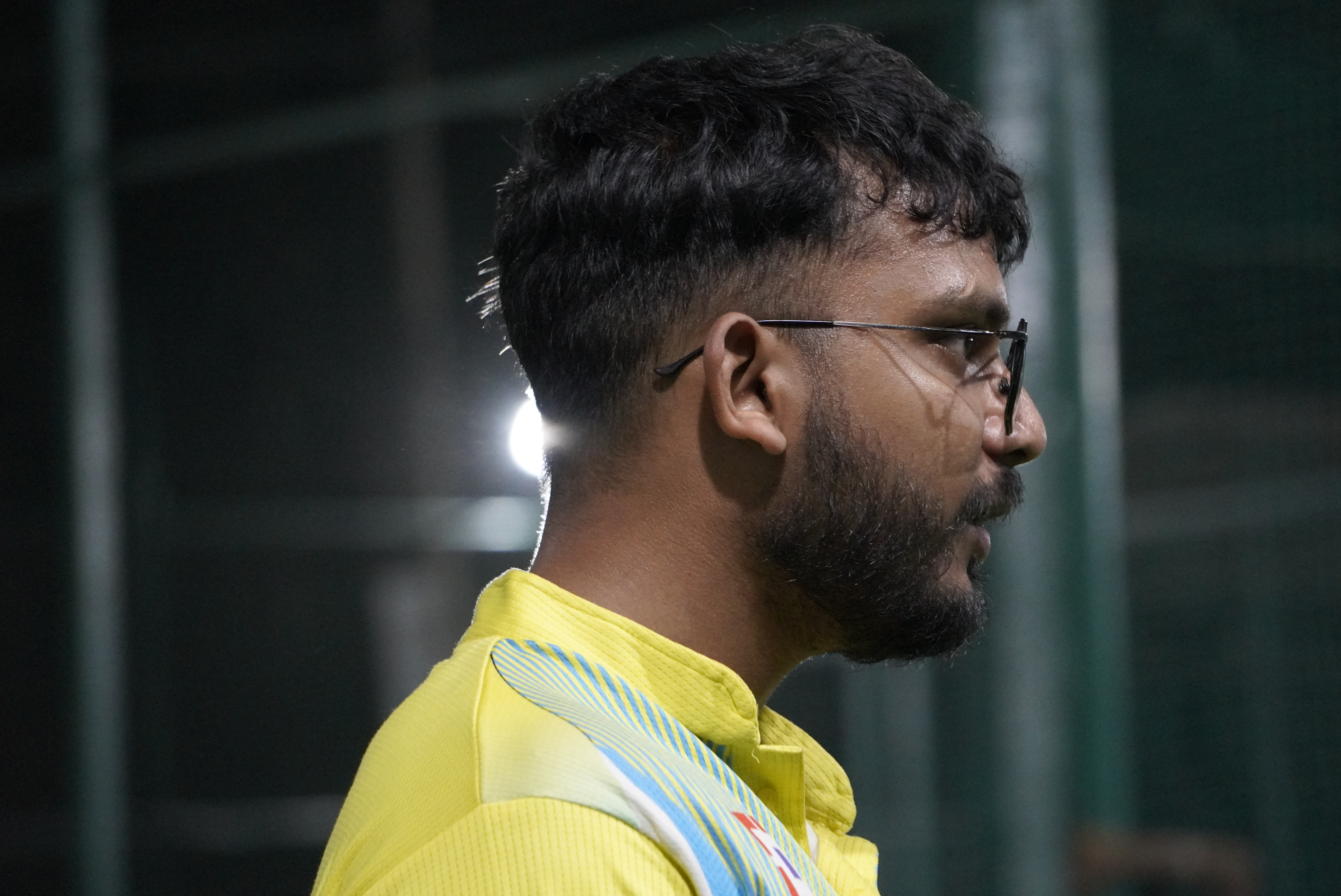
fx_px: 7882
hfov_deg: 9.7
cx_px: 670
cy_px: 448
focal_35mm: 212
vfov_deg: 6.5
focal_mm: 141
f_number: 5.6
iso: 6400
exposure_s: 1/200
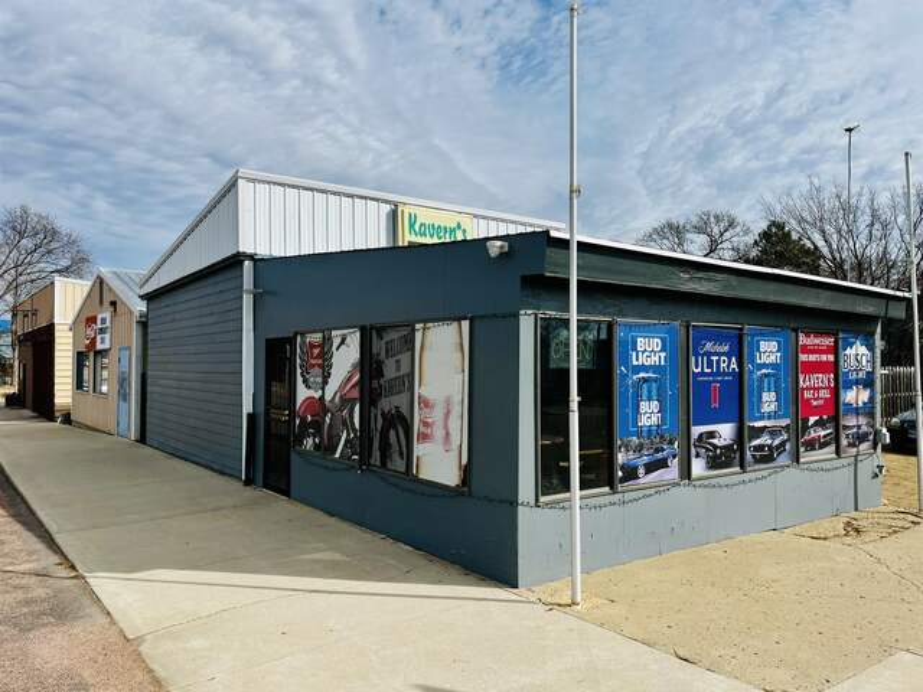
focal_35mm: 26
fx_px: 693
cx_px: 462
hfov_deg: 67.3
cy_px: 346
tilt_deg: +0.7
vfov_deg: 53.1
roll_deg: +1.0
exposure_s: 1/5076
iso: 50
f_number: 1.6
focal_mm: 5.1
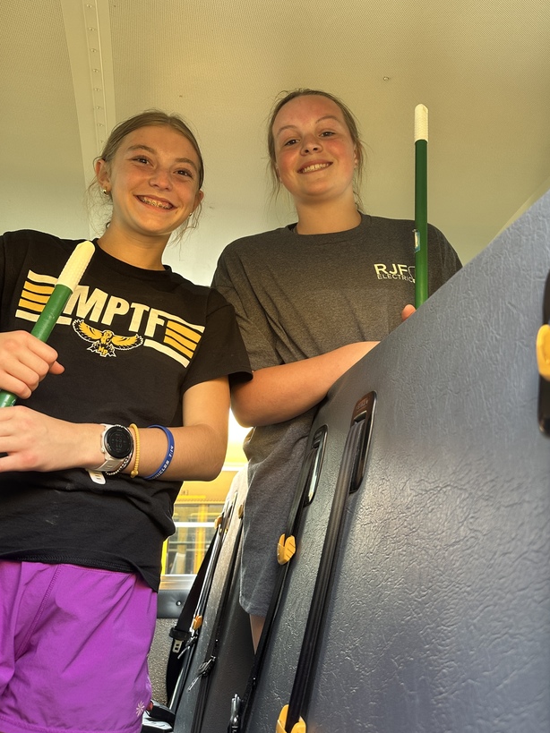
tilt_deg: +23.0
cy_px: 320
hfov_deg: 46.7
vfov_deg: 59.8
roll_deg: -3.3
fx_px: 636
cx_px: 308
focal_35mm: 30
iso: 100
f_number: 1.78
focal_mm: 6.86
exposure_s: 1/121
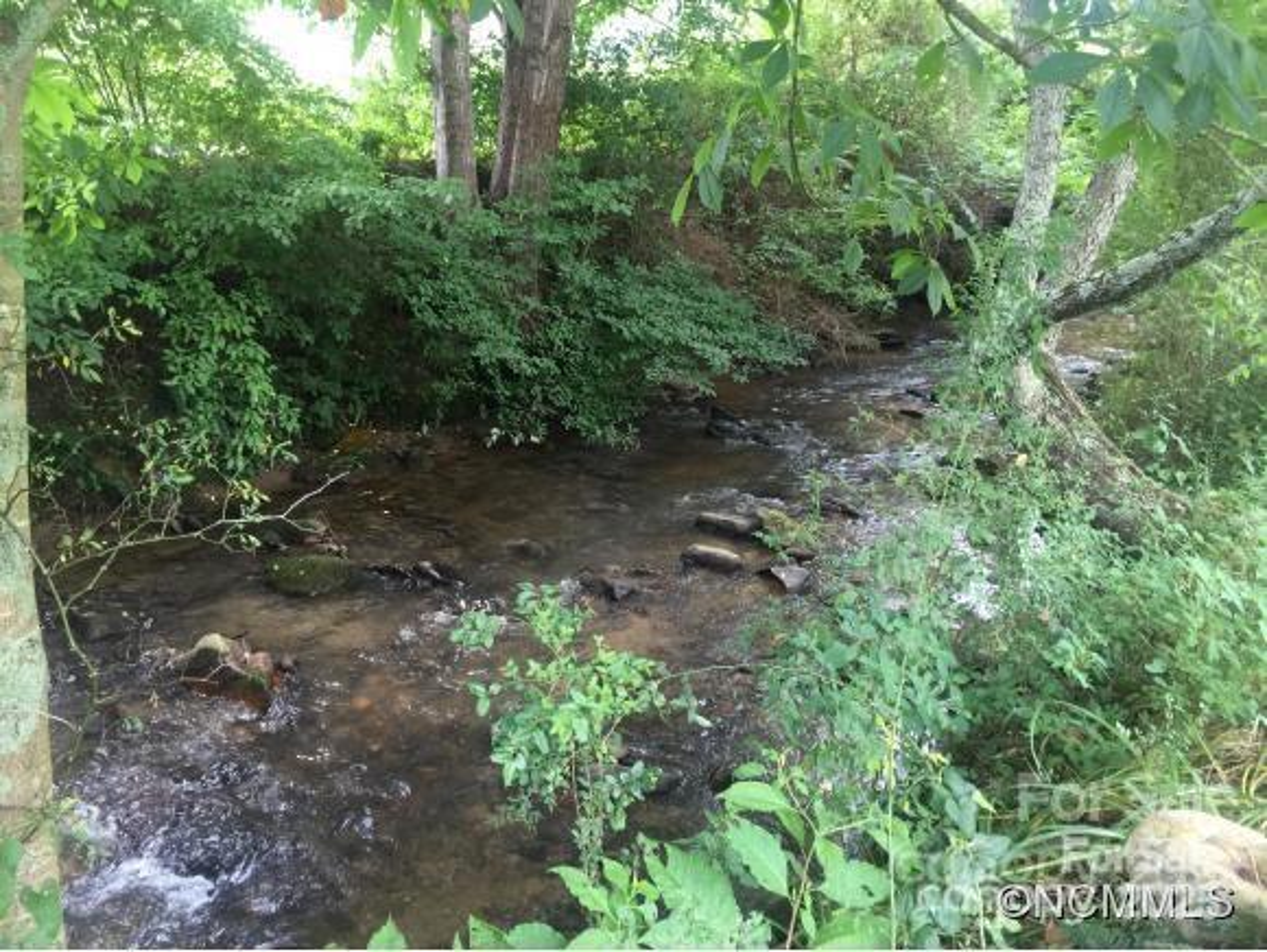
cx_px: 634
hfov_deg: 61.6
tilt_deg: -16.6
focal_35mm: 29
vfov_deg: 48.3
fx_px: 1062
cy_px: 476
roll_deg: -3.5
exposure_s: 1/30
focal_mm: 4.15
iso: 50
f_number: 2.2
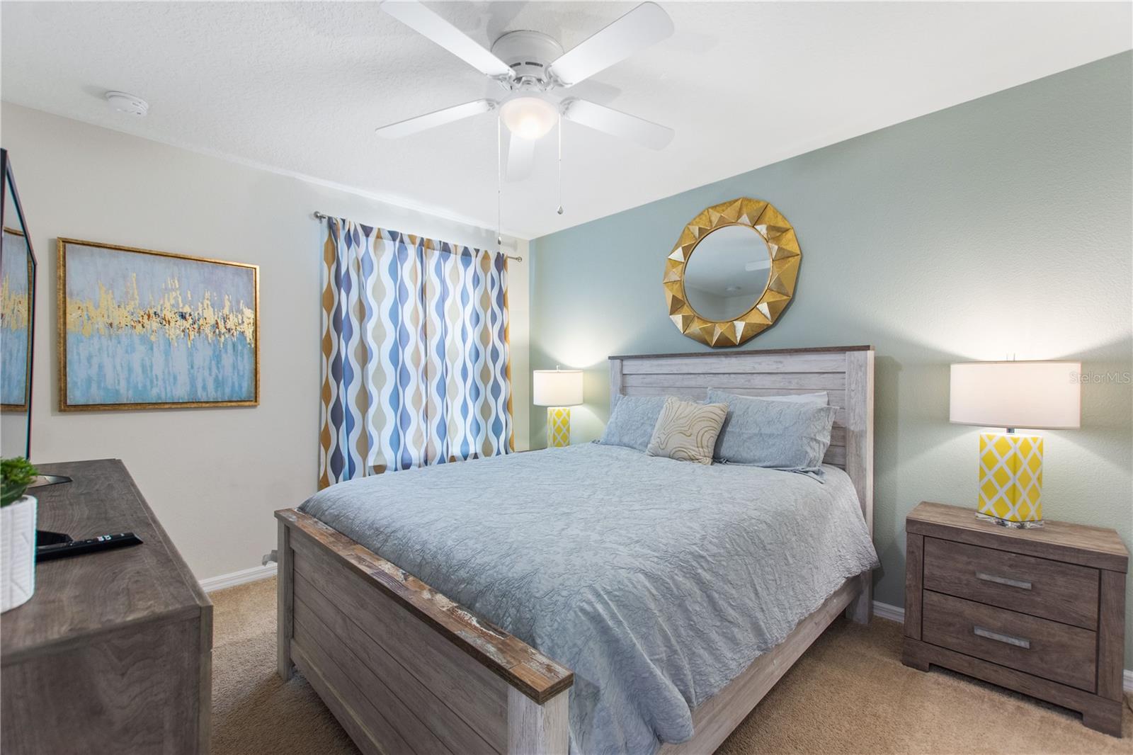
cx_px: 566
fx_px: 472
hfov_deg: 100.4
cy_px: 378
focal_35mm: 15
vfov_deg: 77.3
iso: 400
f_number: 4.5
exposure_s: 1/2.5
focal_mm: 10
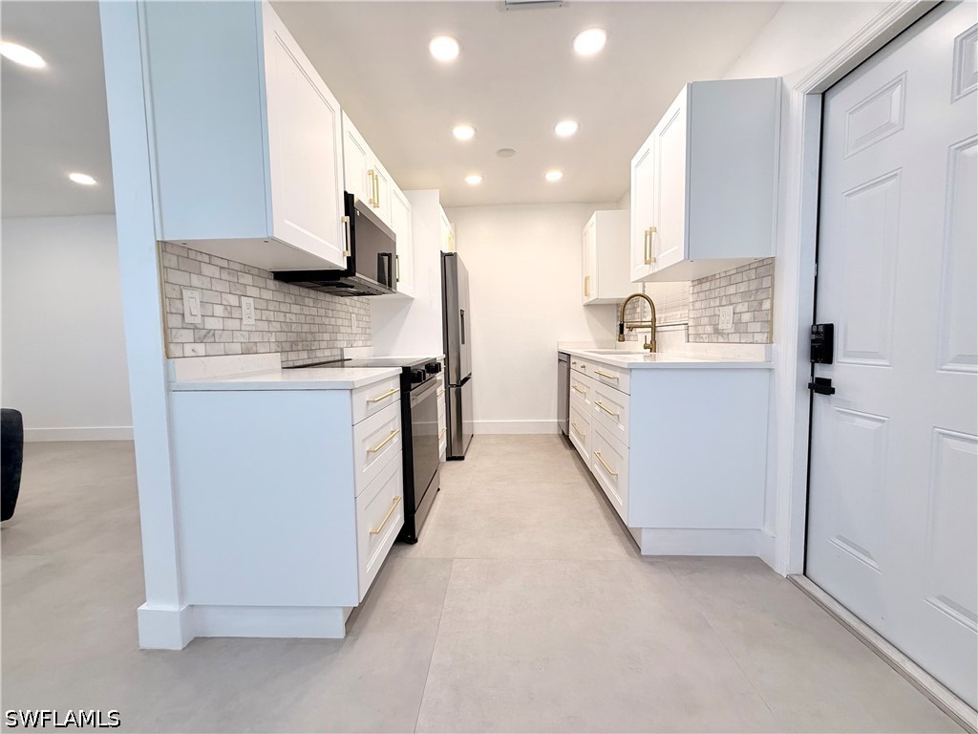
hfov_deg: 102.1
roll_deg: +0.1
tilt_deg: -2.8
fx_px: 396
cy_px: 367
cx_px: 489
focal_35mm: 14
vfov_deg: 85.7
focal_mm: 2.22
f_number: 2.2
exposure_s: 1/120
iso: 80
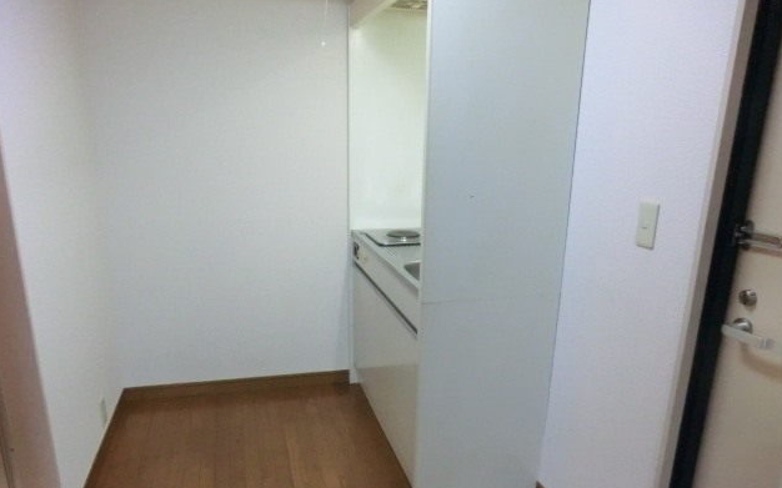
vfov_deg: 47.4
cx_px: 396
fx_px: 554
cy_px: 287
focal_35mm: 26
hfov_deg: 70.4
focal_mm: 4.3
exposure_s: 1/60
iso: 800
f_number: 3.2
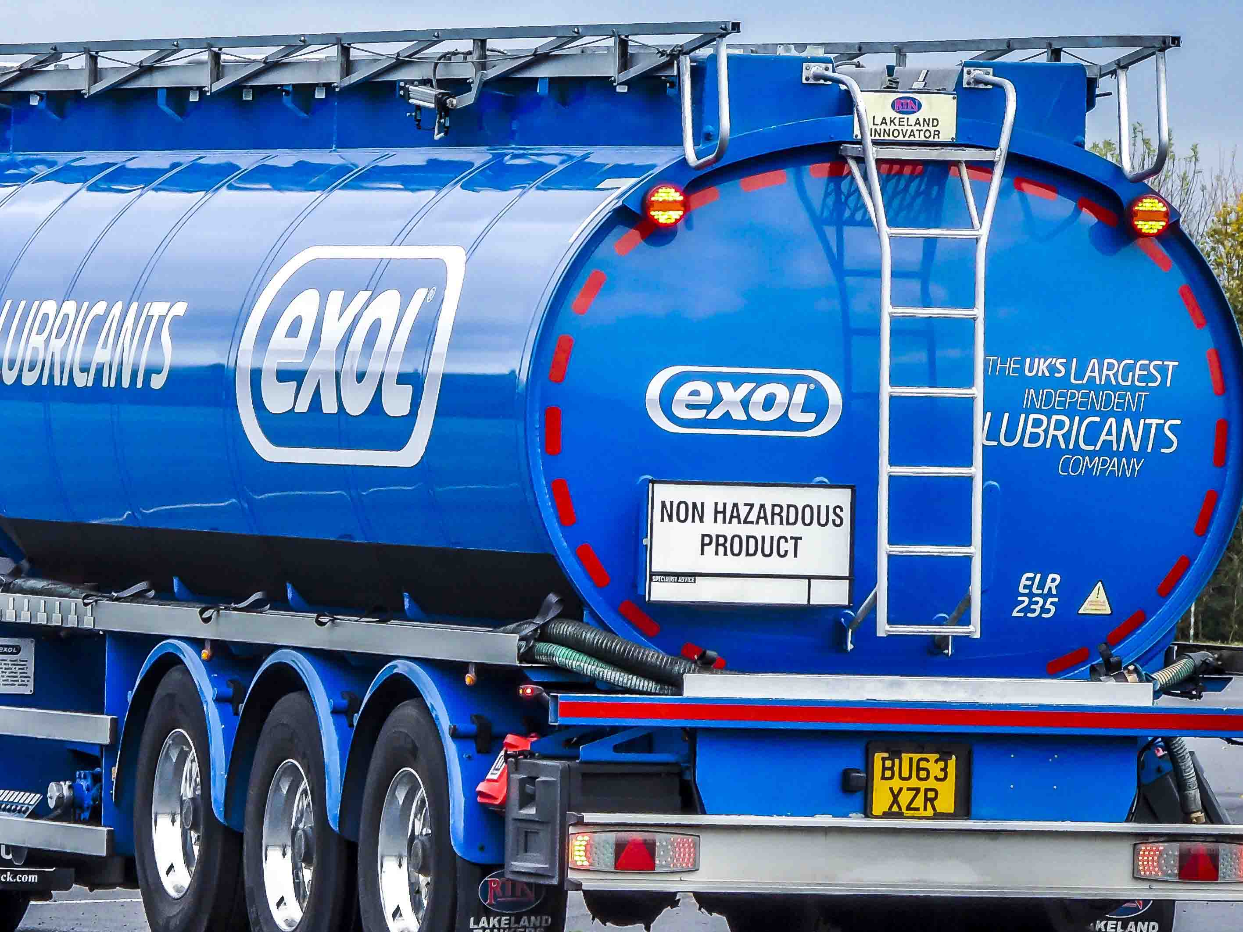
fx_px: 17524
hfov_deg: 4.1
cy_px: 477
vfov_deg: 3.0
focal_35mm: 488
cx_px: 253
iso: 250
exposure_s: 1/200
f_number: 4.8
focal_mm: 53.5
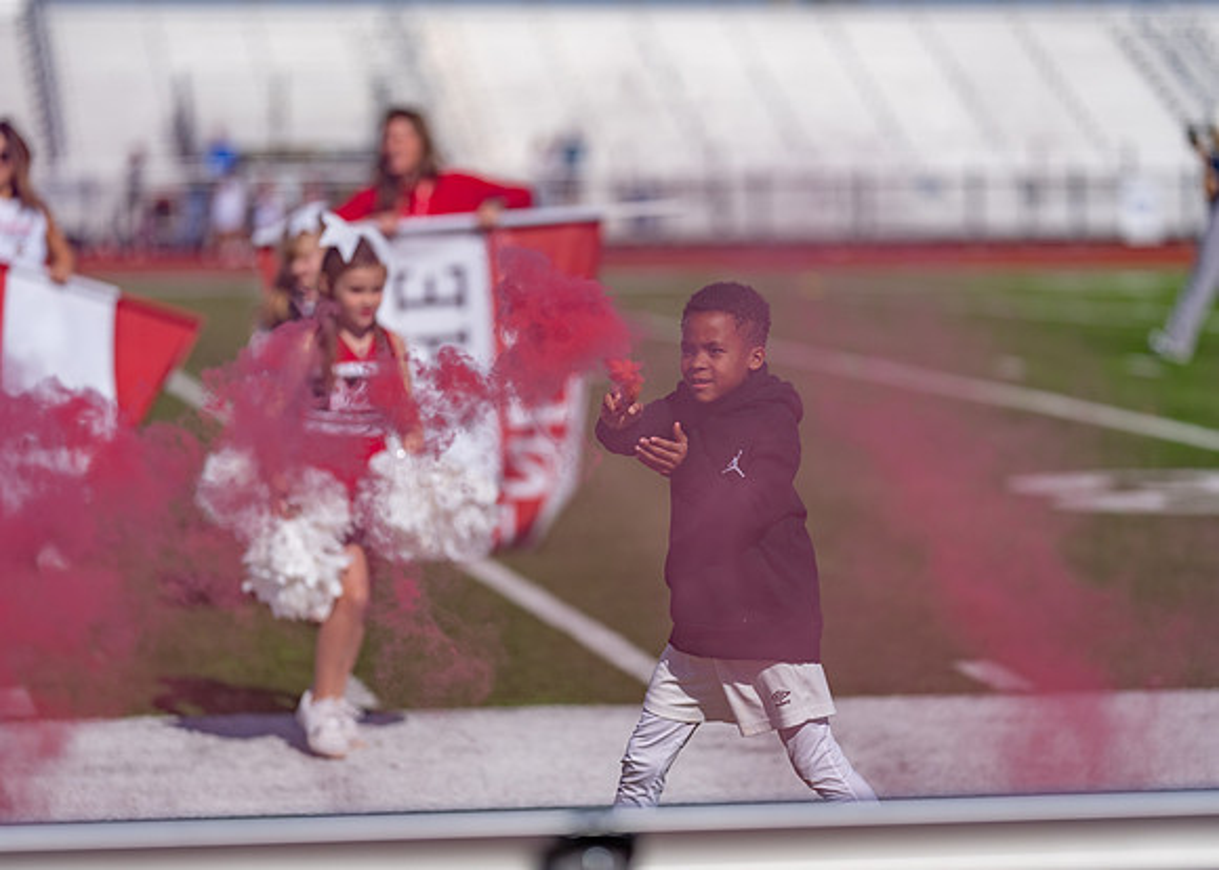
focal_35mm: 141
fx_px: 4896
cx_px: 610
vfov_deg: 10.2
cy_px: 435
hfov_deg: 14.2
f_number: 1.8
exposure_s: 1/12800
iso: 100
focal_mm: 135
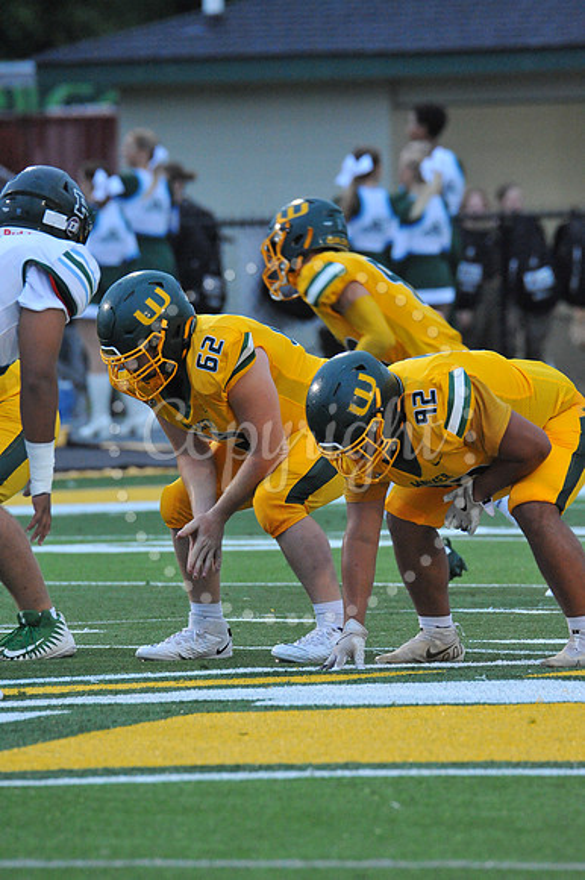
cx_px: 292
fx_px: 14641
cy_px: 440
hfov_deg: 2.3
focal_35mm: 600
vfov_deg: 3.4
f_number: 11
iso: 6400
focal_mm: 600
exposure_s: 1/200
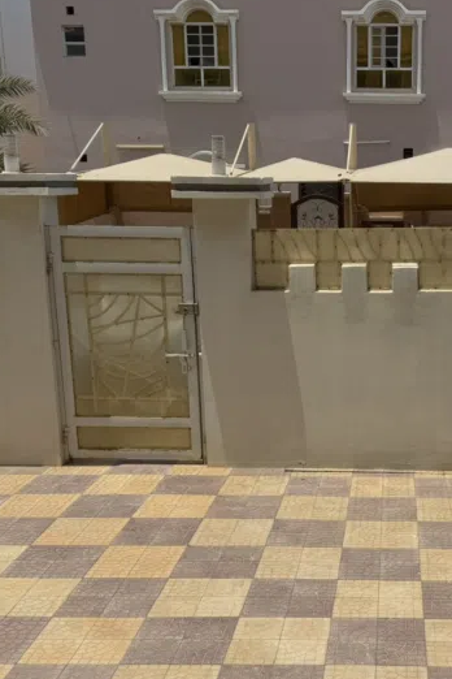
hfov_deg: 26.8
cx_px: 384
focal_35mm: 49
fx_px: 923
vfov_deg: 40.1
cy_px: 418
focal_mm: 6.76
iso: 80
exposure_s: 1/10417
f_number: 1.78
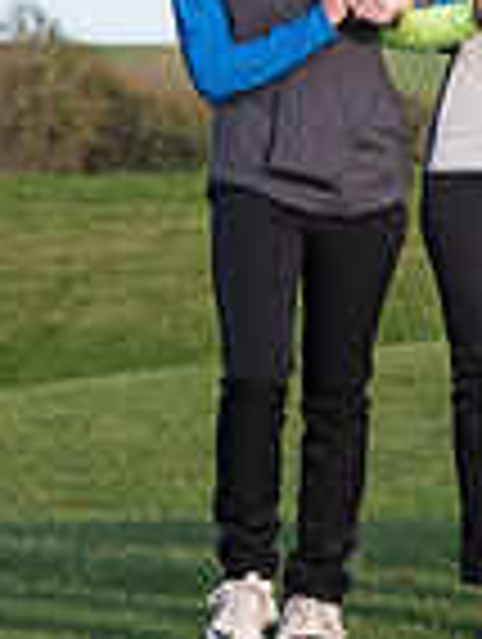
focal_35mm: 412
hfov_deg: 3.6
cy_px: 97
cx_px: 1144
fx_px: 7626
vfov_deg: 4.8
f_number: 5.6
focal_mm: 105
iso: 200
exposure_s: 1/320
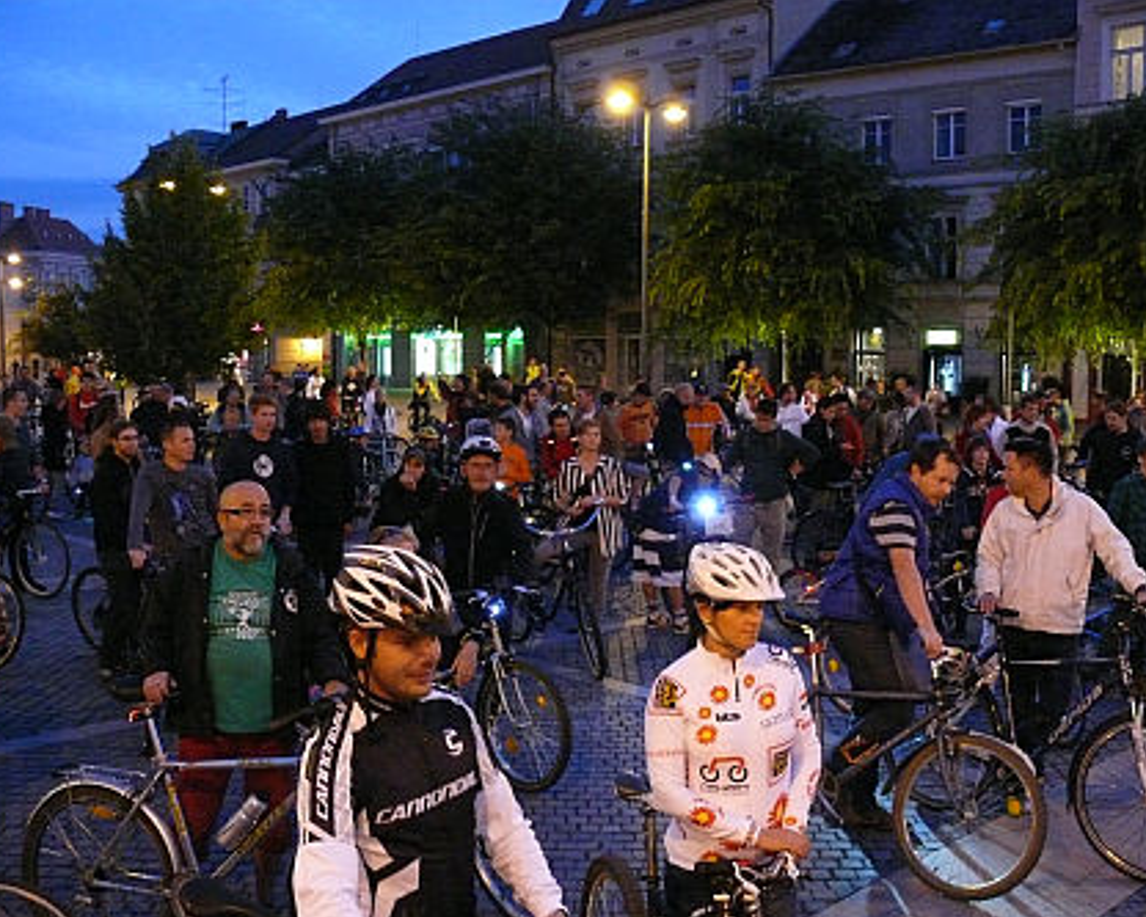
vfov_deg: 40.1
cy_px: 463
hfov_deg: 49.1
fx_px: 1255
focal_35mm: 37
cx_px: 581
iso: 800
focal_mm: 7.4
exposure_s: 1/13
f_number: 2.8
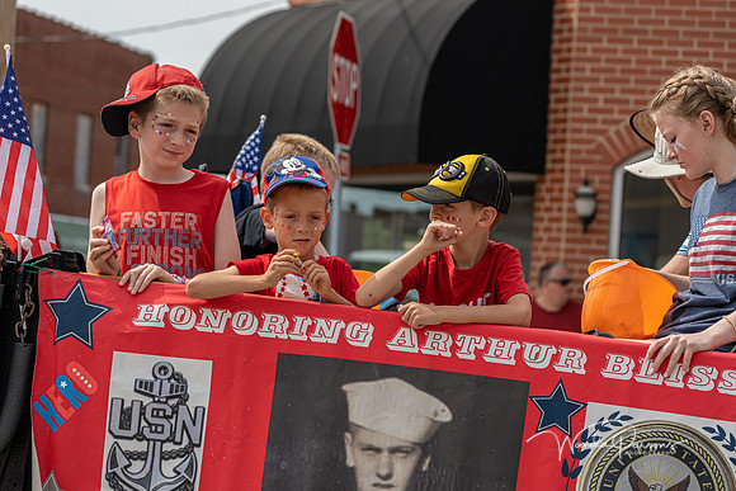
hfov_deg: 17.2
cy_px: 246
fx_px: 2433
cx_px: 368
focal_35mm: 119
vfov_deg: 11.5
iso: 400
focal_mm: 119
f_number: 6.3
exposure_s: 1/1600
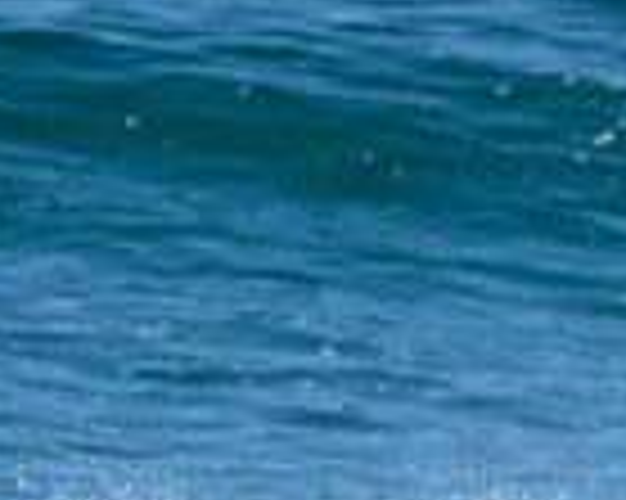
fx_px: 44564
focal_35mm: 2407
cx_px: 826
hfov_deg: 0.8
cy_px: 646
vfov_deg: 0.6
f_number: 5.6
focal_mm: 500
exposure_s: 1/2000
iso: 200
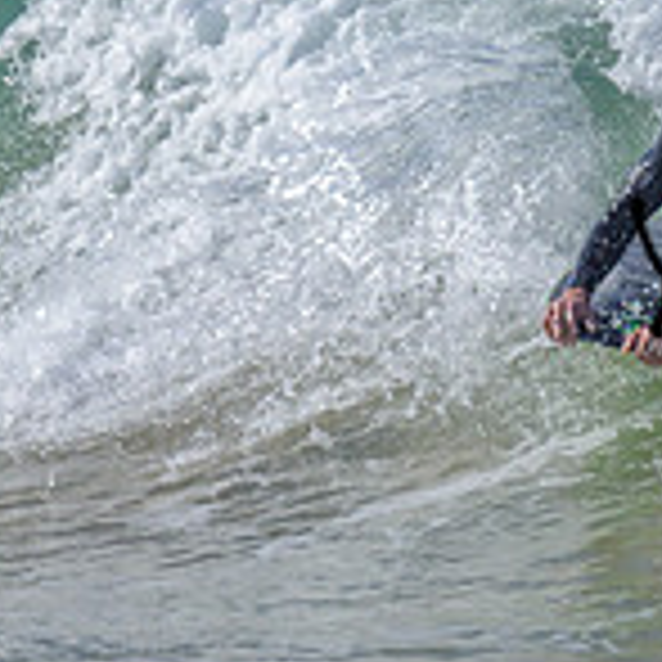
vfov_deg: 0.5
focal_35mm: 3673
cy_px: 161
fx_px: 79471
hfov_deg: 0.5
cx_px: 931
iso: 320
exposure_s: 1/2000
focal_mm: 800
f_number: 6.3
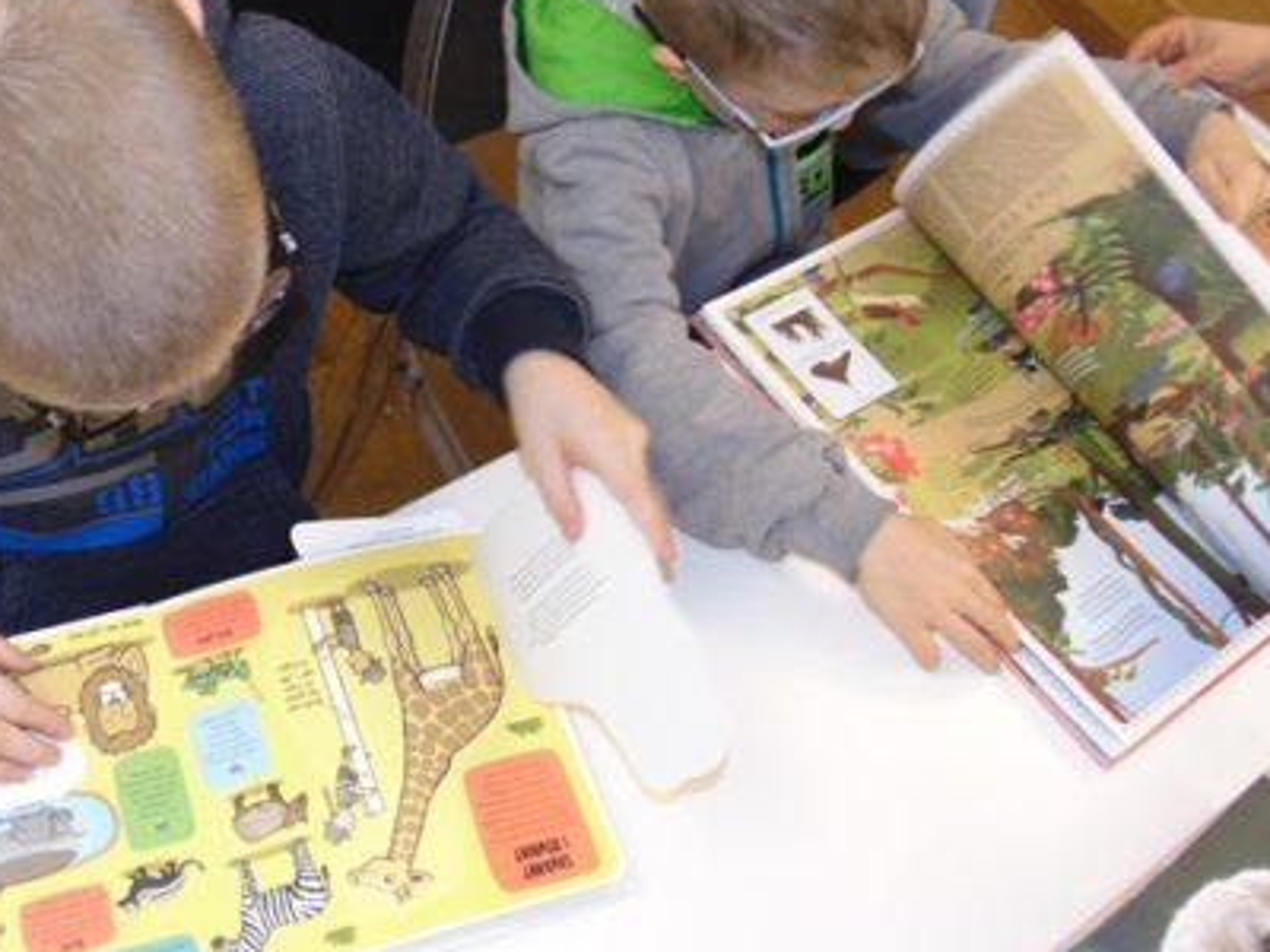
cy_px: 470
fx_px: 1468
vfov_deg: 36.0
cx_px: 387
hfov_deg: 45.8
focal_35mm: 40
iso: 200
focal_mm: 4.5
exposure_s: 1/30
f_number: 3
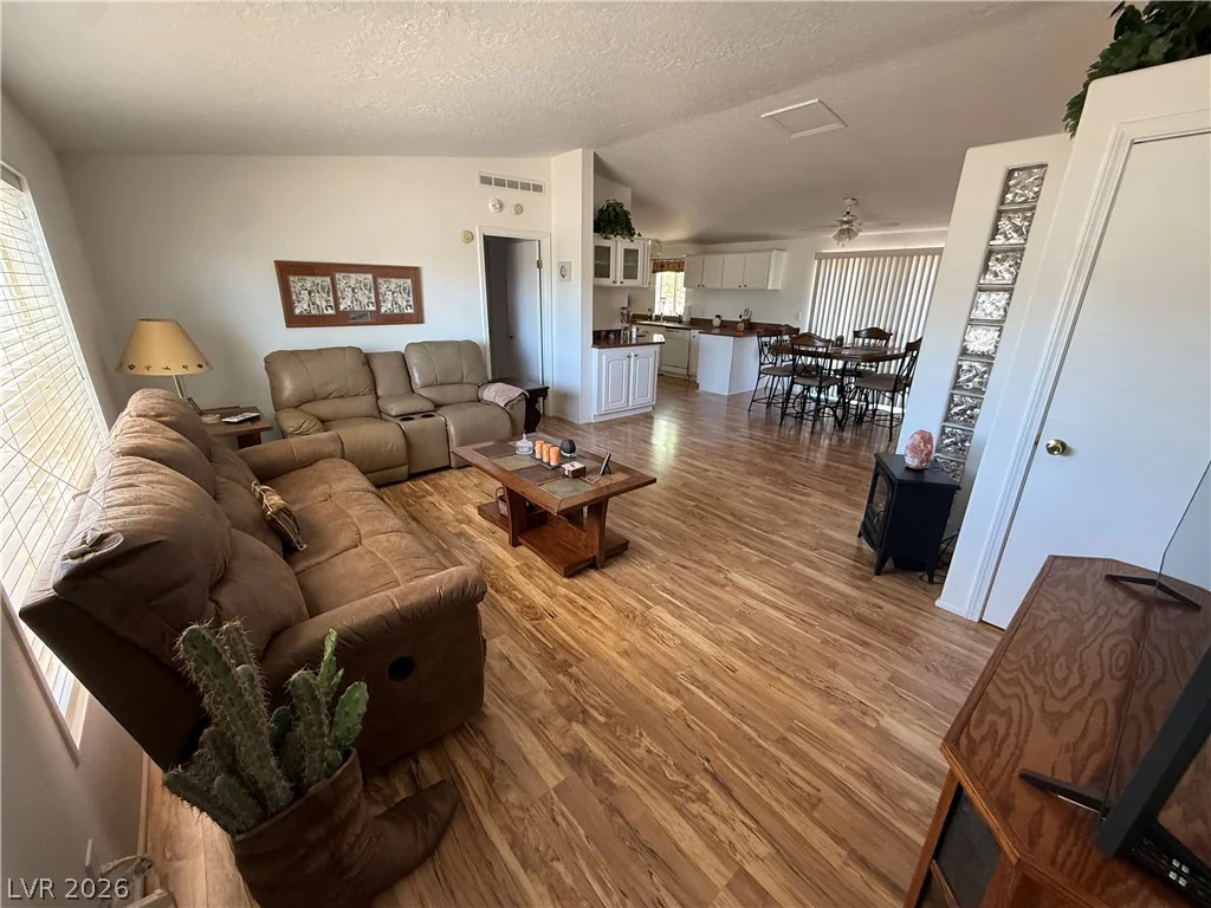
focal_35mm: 14
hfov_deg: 102.1
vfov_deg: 85.7
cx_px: 606
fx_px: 490
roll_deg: -1.0
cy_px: 454
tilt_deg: -19.2
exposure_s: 1/87
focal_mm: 2.22
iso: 320
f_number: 2.2
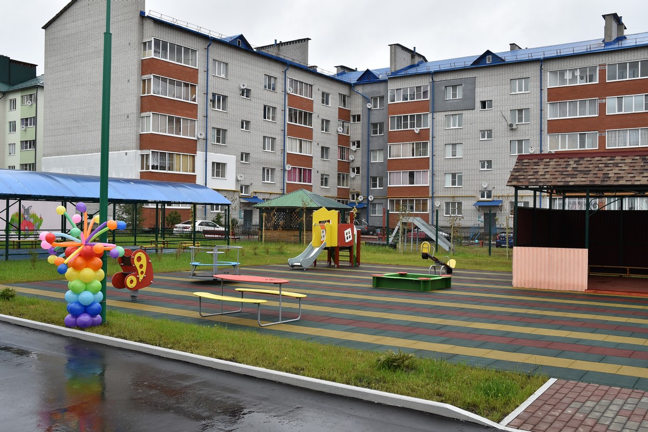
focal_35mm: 35
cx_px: 324
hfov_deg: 54.4
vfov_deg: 37.9
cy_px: 216
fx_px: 630
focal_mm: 35
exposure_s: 1/400
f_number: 9
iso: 640
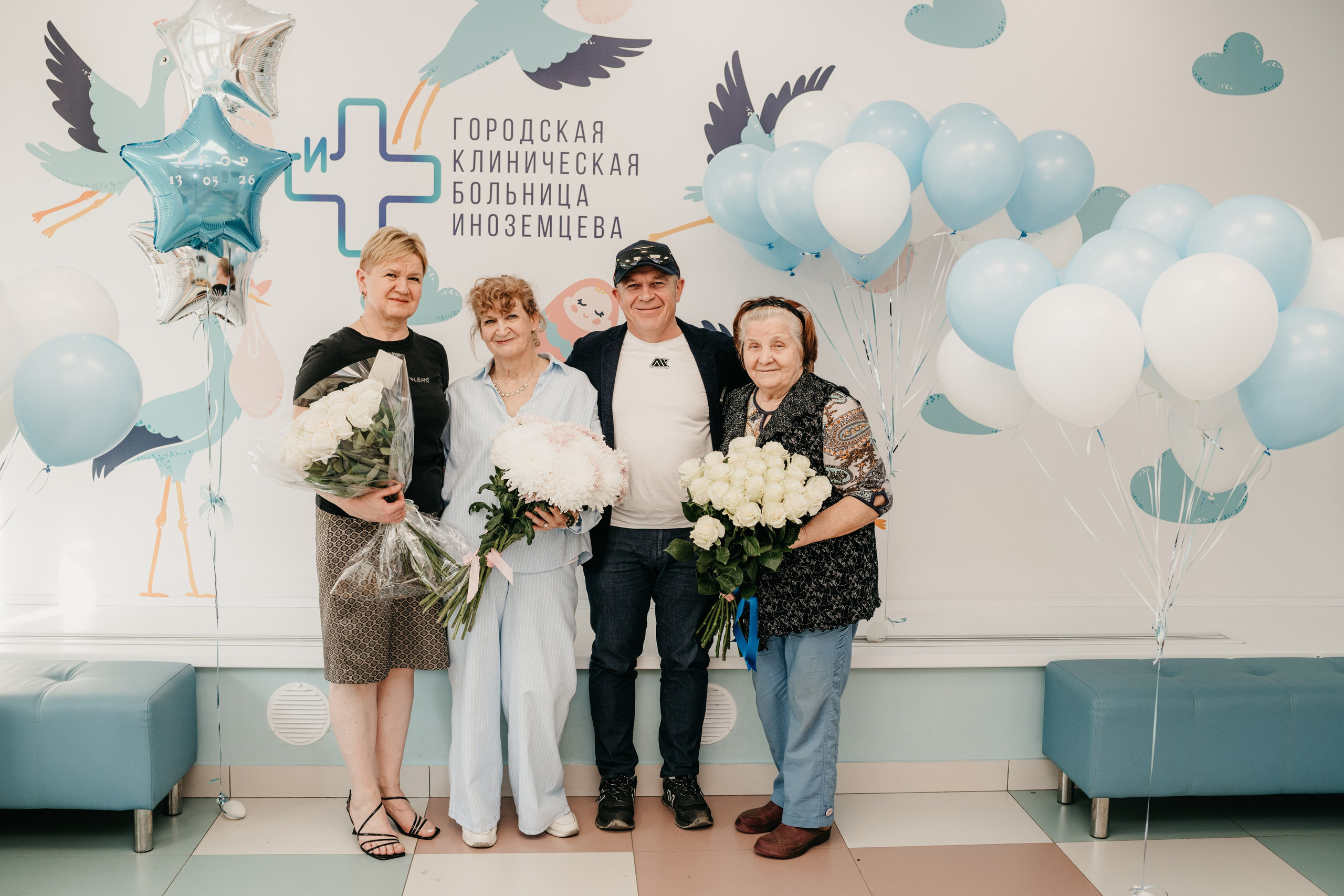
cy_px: 448
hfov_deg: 54.4
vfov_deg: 37.9
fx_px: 1307
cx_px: 672
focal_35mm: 35
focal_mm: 35
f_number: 4
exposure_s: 1/160
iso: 320
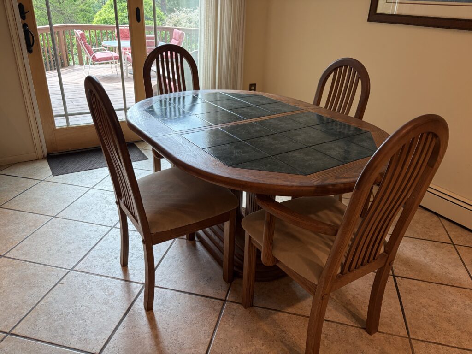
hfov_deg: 67.3
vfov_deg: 53.1
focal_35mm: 26
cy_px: 177
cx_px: 236
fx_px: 355
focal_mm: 5.96
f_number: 1.6
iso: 100
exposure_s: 1/120
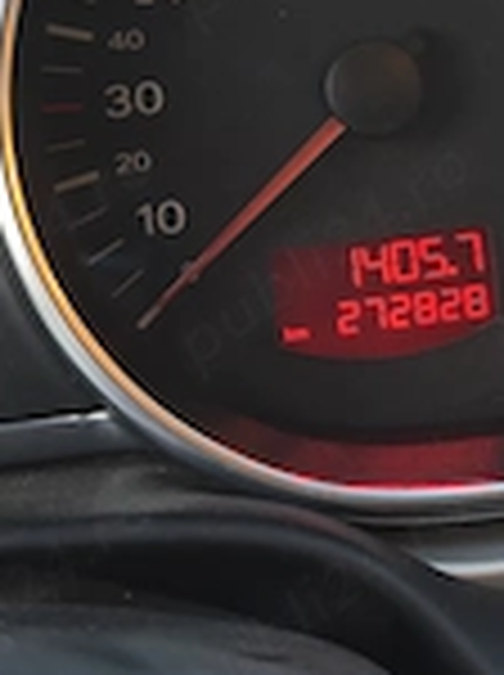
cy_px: -14
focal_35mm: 123
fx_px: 2395
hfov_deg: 11.9
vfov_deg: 15.7
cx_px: 482
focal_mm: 8.72
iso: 640
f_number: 1.63
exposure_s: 1/32.9
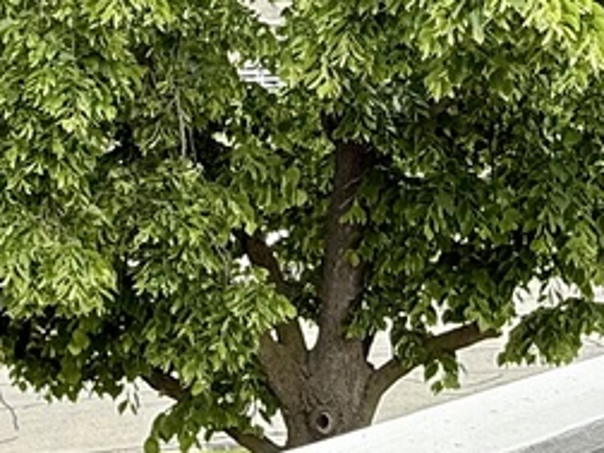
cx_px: 446
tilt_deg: -0.2
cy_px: 67
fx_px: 1396
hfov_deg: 24.2
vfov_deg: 18.2
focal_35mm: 80
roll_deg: +0.9
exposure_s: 1/261
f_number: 2.2
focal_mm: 2.22
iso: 64
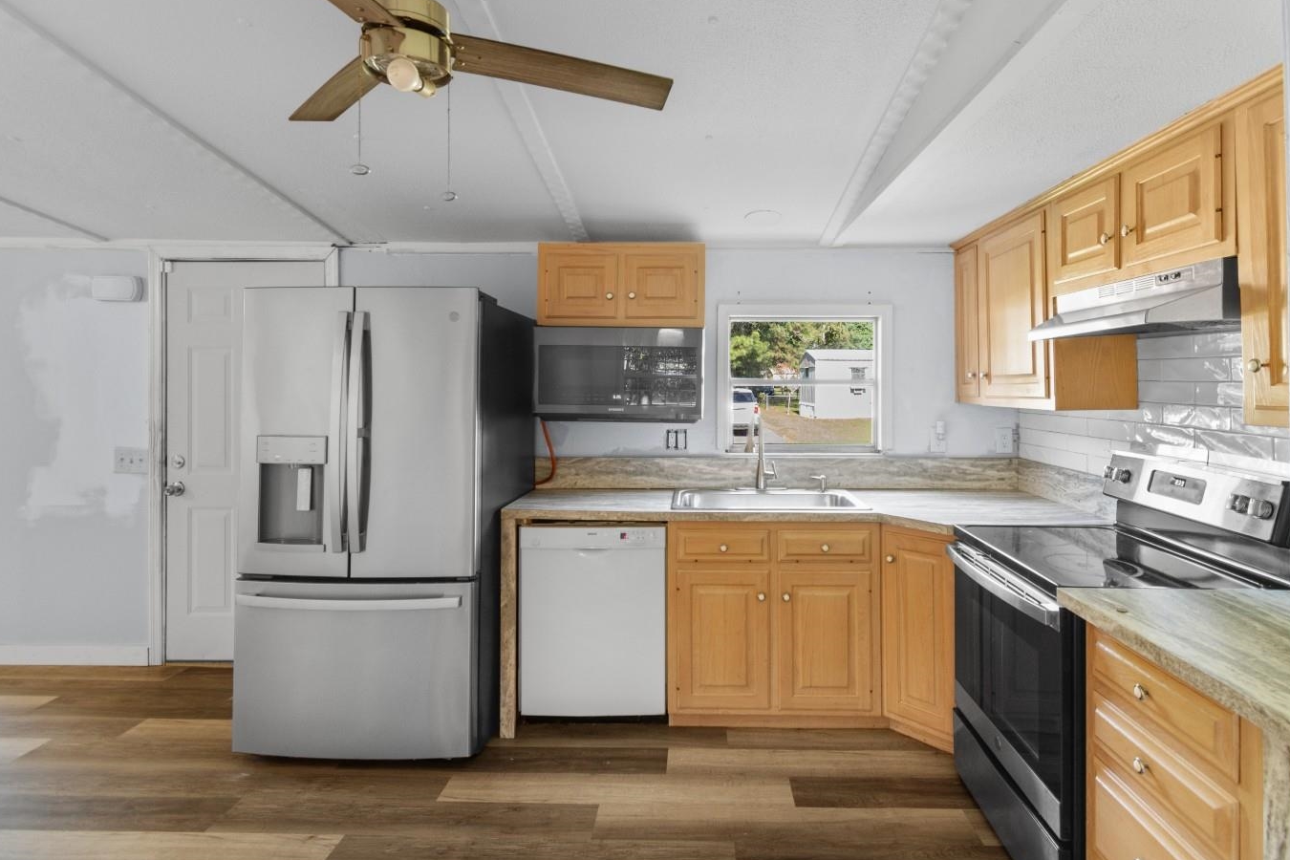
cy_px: 372
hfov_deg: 89.9
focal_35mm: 18
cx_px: 684
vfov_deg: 67.1
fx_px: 645
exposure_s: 1/4
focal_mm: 10
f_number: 4.5
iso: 100
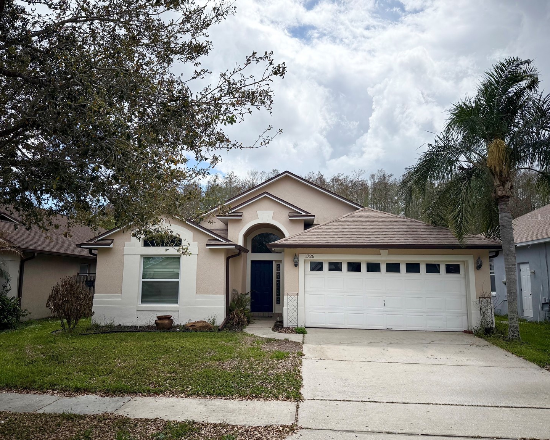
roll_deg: -0.3
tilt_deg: +7.9
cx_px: 258
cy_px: 217
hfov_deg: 66.0
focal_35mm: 26
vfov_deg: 54.9
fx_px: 423
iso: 100
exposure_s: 1/11905
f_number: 1.78
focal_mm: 6.76
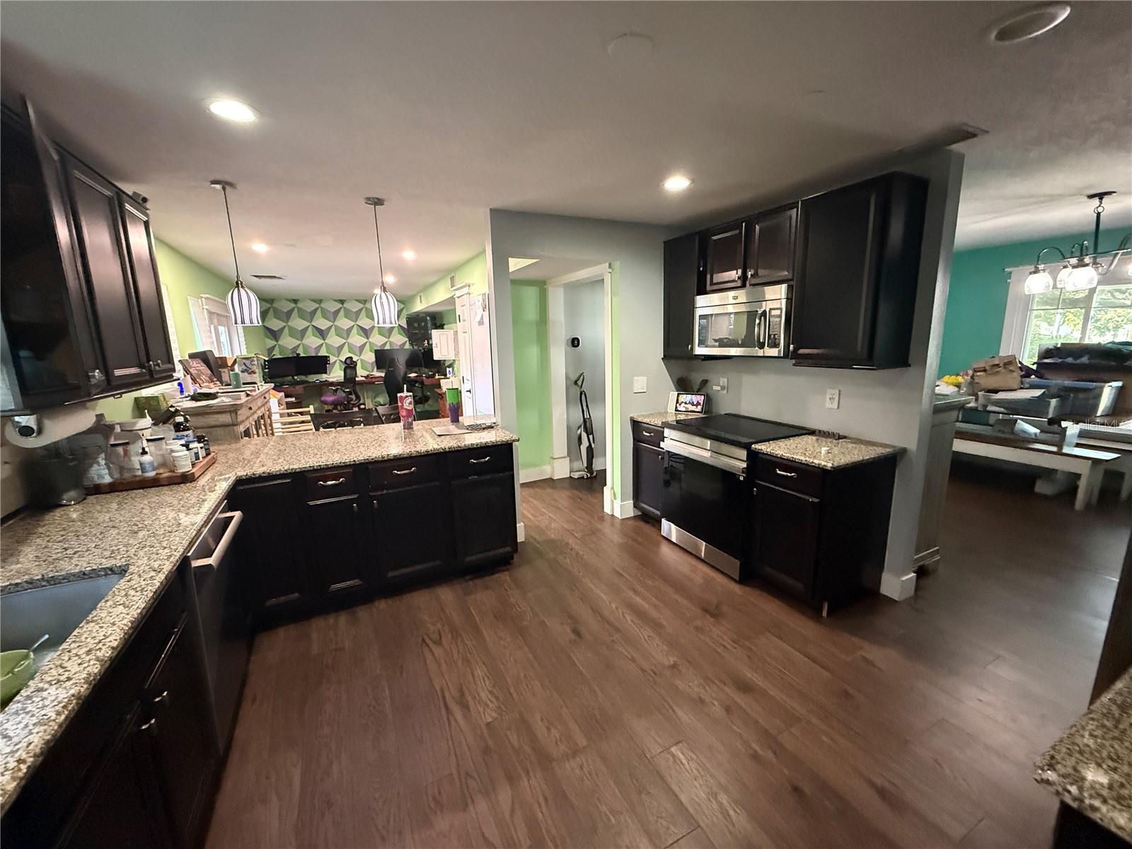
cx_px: 566
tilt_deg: -10.3
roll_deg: +1.1
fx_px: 458
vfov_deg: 85.7
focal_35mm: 14
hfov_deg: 102.1
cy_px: 424
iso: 1000
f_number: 2.2
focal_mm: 2.22
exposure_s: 1/60
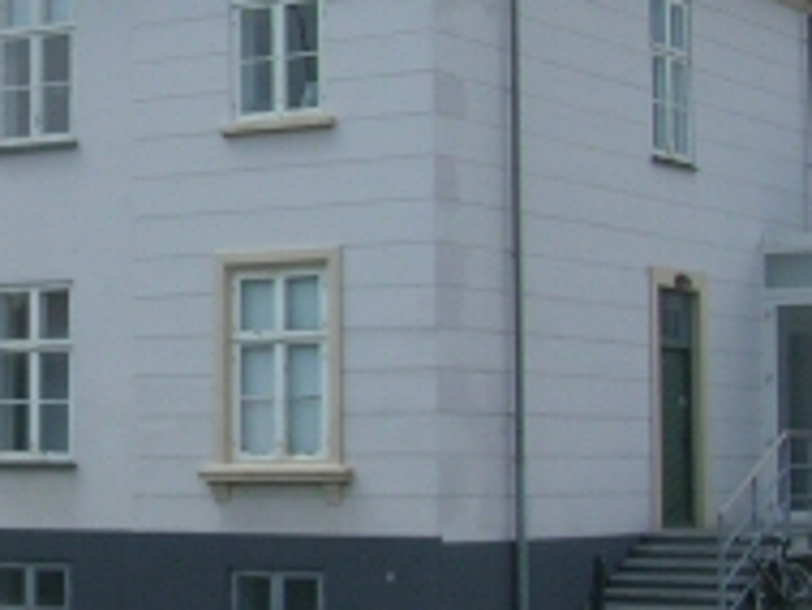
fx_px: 2535
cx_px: -47
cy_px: 150
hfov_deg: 17.7
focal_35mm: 108
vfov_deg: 13.7
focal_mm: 5.7
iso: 50
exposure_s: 1/453
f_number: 4.9
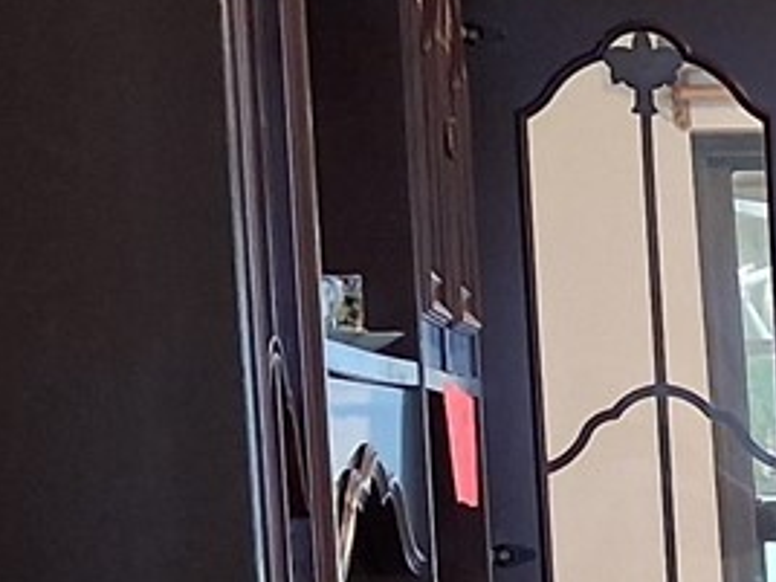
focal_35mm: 161
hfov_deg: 11.2
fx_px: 3609
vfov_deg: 9.0
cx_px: 1506
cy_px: 915
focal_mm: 4
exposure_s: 1/30
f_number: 1.8
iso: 400
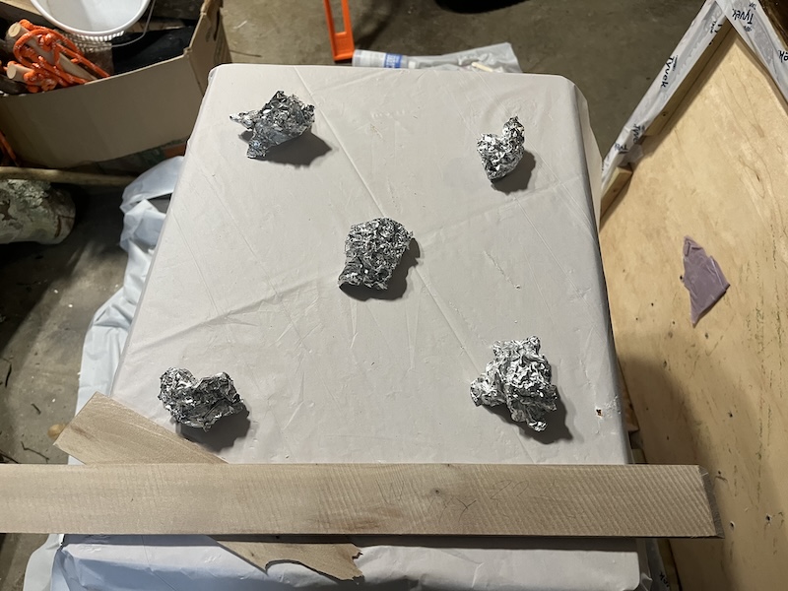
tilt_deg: -57.5
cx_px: 394
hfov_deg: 67.3
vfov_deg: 53.1
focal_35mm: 26
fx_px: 592
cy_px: 296
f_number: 1.6
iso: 200
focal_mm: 5.1
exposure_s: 1/60
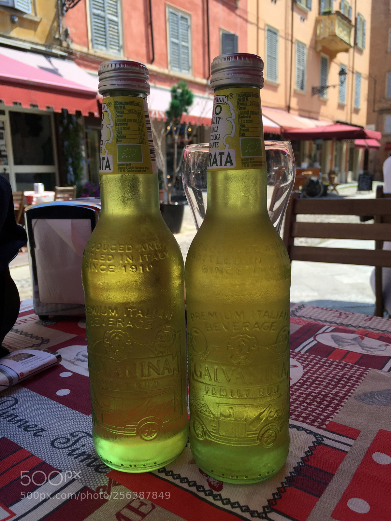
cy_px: 260
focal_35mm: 29
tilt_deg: -10.3
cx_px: 196
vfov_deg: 61.7
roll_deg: +0.7
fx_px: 437
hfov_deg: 48.2
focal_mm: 4.15
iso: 32
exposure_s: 1/842
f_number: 2.2
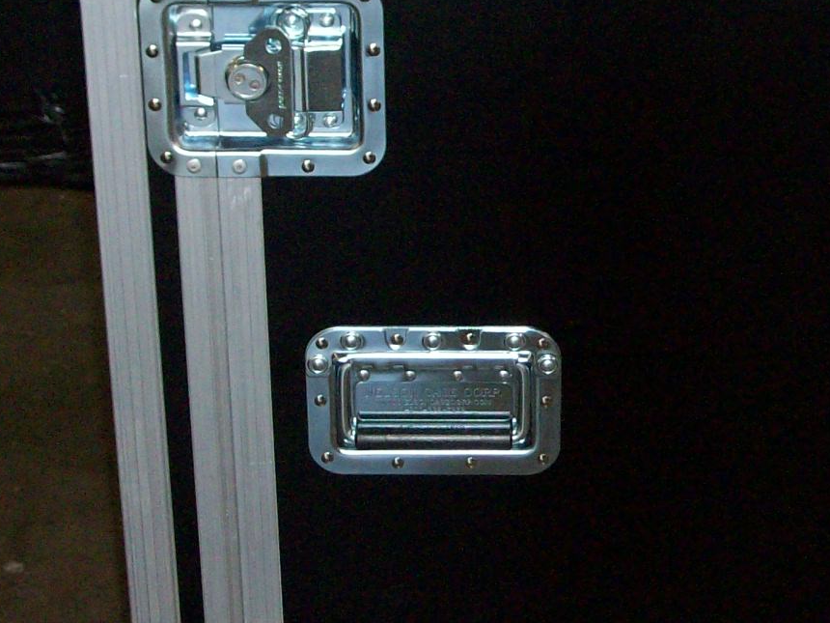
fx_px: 2398
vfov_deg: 14.8
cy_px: 298
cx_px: 727
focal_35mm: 100
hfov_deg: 19.3
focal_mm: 7.1
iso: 160
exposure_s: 1/46
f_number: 3.2
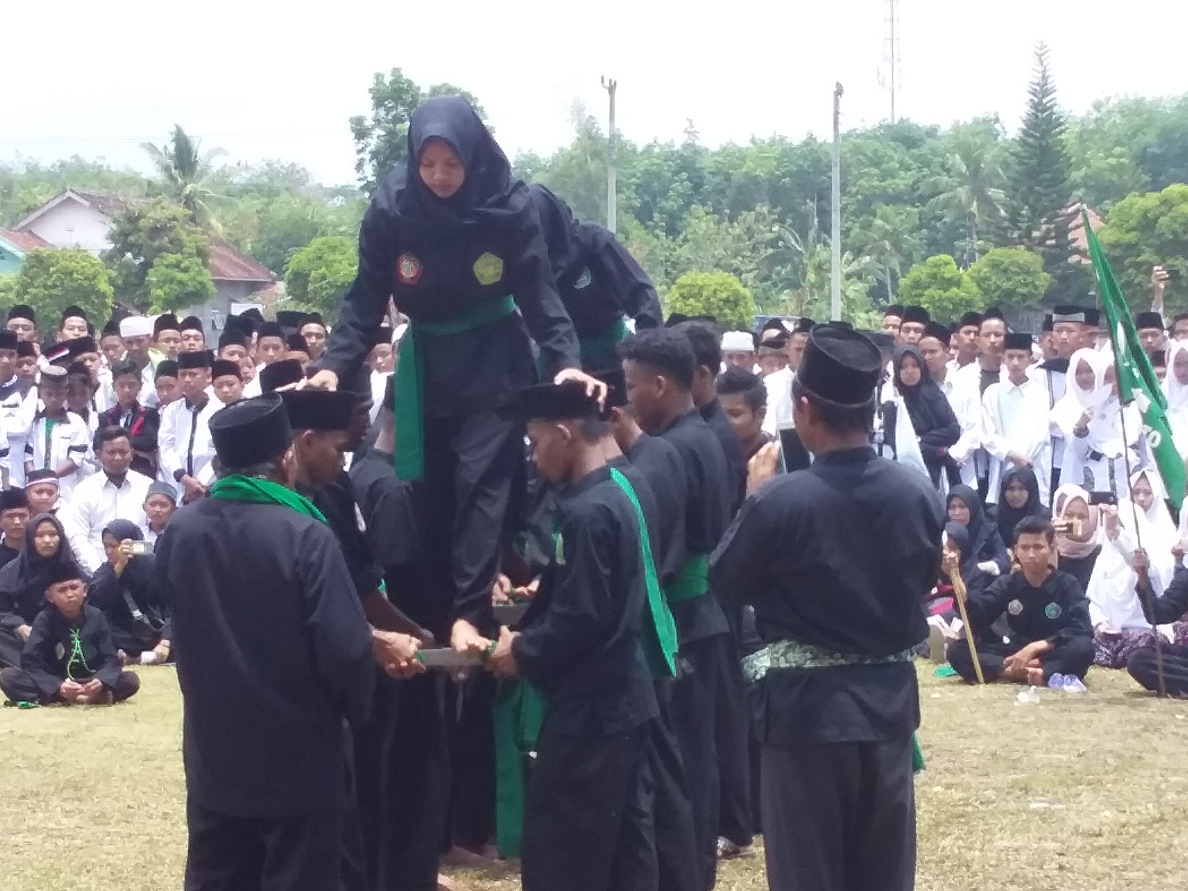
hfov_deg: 44.7
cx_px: 513
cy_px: 506
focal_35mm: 42
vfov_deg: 34.3
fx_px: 1441
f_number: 2.2
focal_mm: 3.3
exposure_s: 1/516
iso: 40
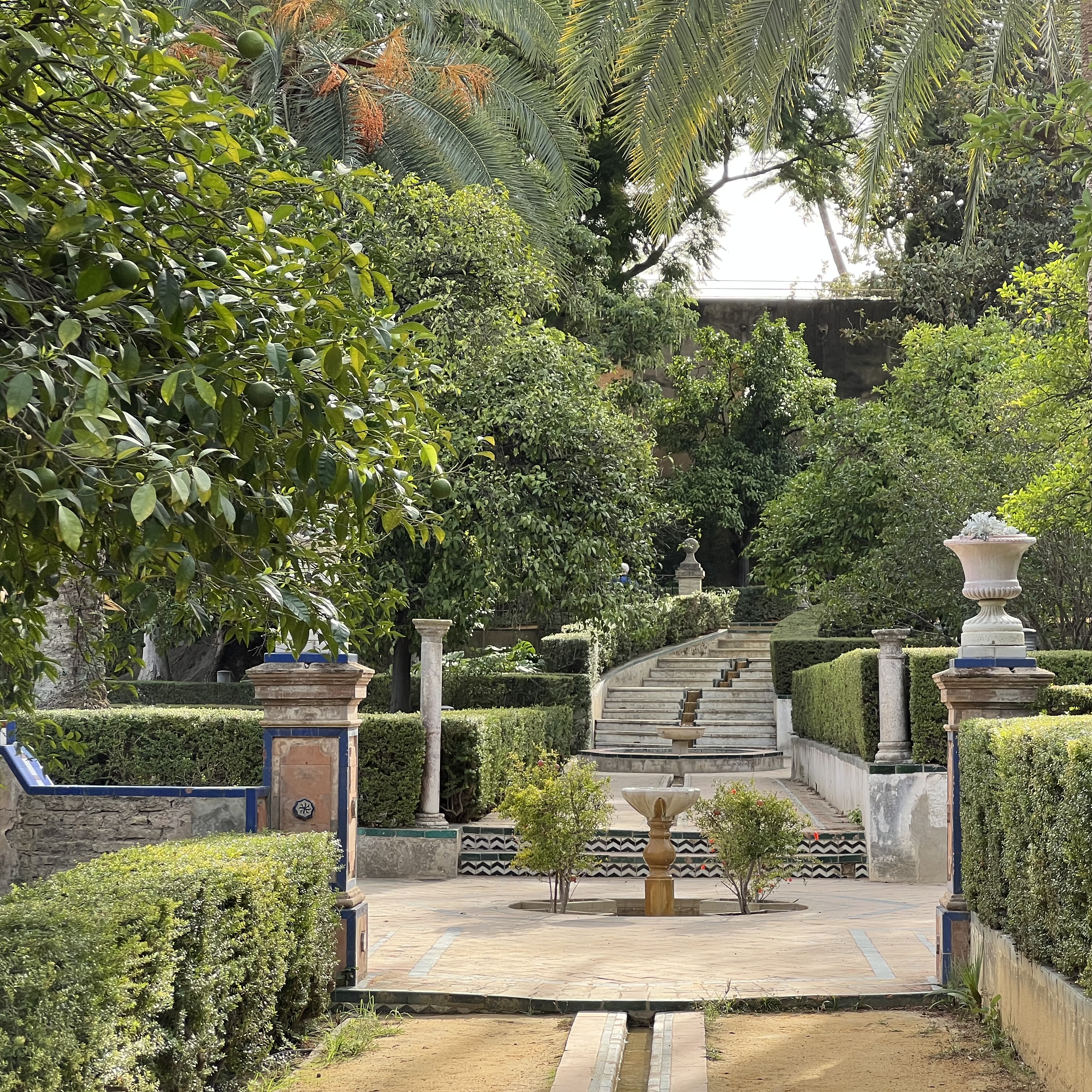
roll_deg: -0.1
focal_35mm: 91
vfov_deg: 19.1
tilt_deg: +2.7
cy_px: 547
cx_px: 644
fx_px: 3248
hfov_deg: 19.1
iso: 32
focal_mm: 9
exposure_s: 1/187
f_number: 2.8
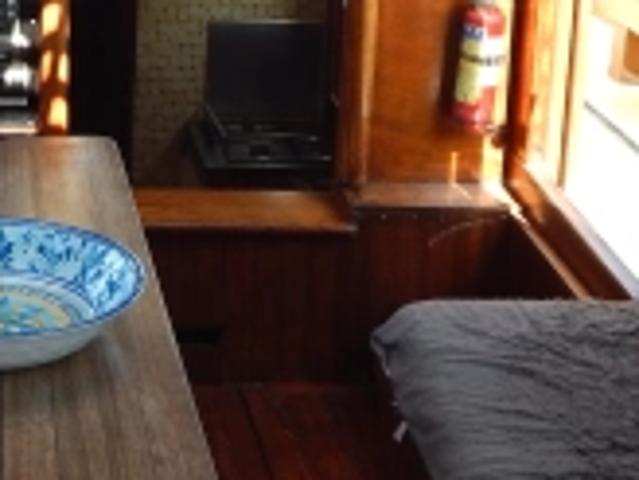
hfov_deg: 24.4
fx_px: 1421
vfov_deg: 18.8
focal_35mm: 77
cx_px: 23
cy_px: 33
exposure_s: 1/125
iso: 125
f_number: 3
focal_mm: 4
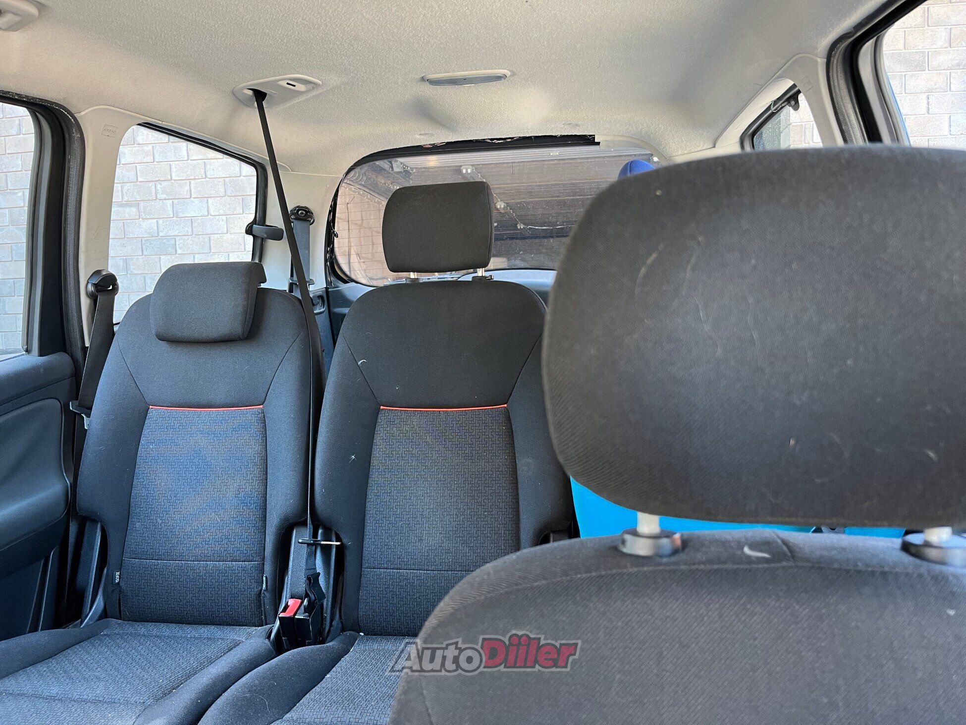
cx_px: 483
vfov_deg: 53.1
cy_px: 362
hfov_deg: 67.3
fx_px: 726
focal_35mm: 26
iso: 160
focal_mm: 5.1
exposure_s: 1/60
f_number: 1.6
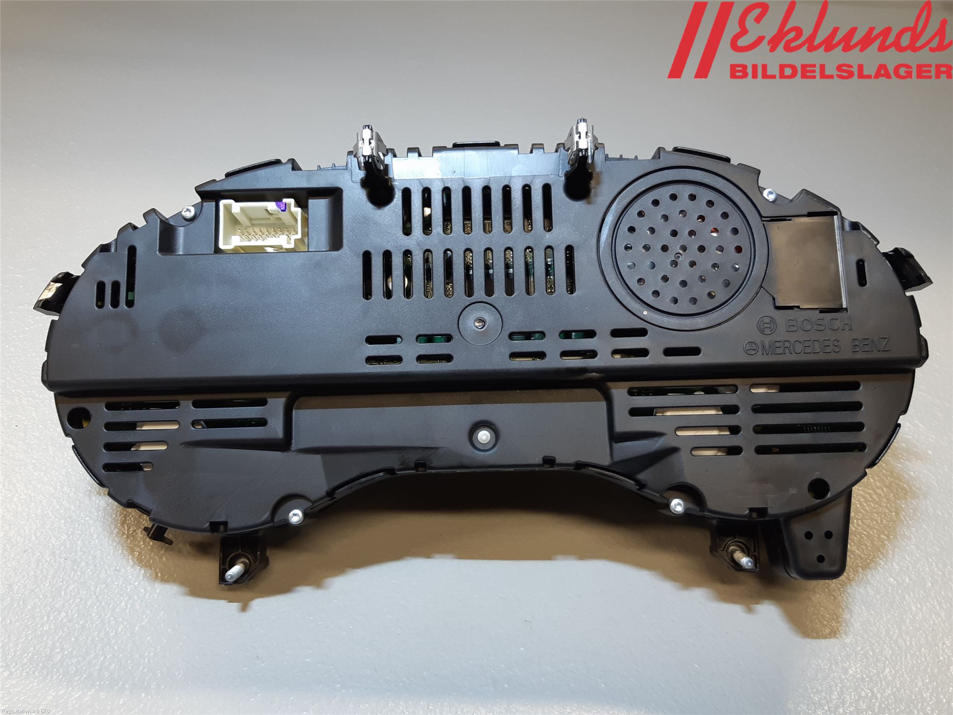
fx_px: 716
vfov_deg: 53.1
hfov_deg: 67.3
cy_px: 358
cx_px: 476
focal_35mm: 26
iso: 64
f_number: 1.7
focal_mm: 3.93
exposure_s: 1/50
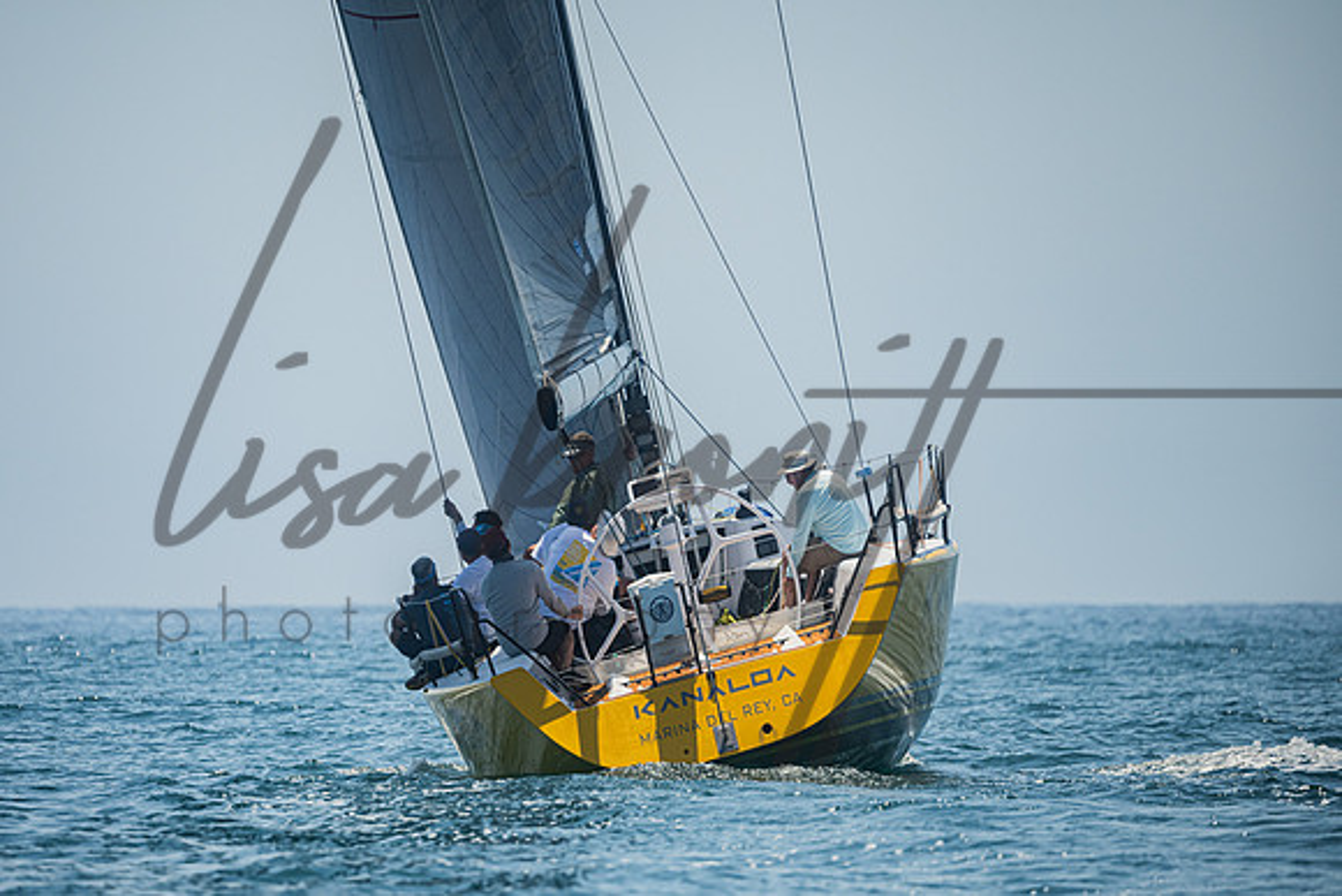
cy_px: 523
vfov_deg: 3.9
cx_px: 556
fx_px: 13194
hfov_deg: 5.8
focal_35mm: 354
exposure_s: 1/5000
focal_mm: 300
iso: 400
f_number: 5.3
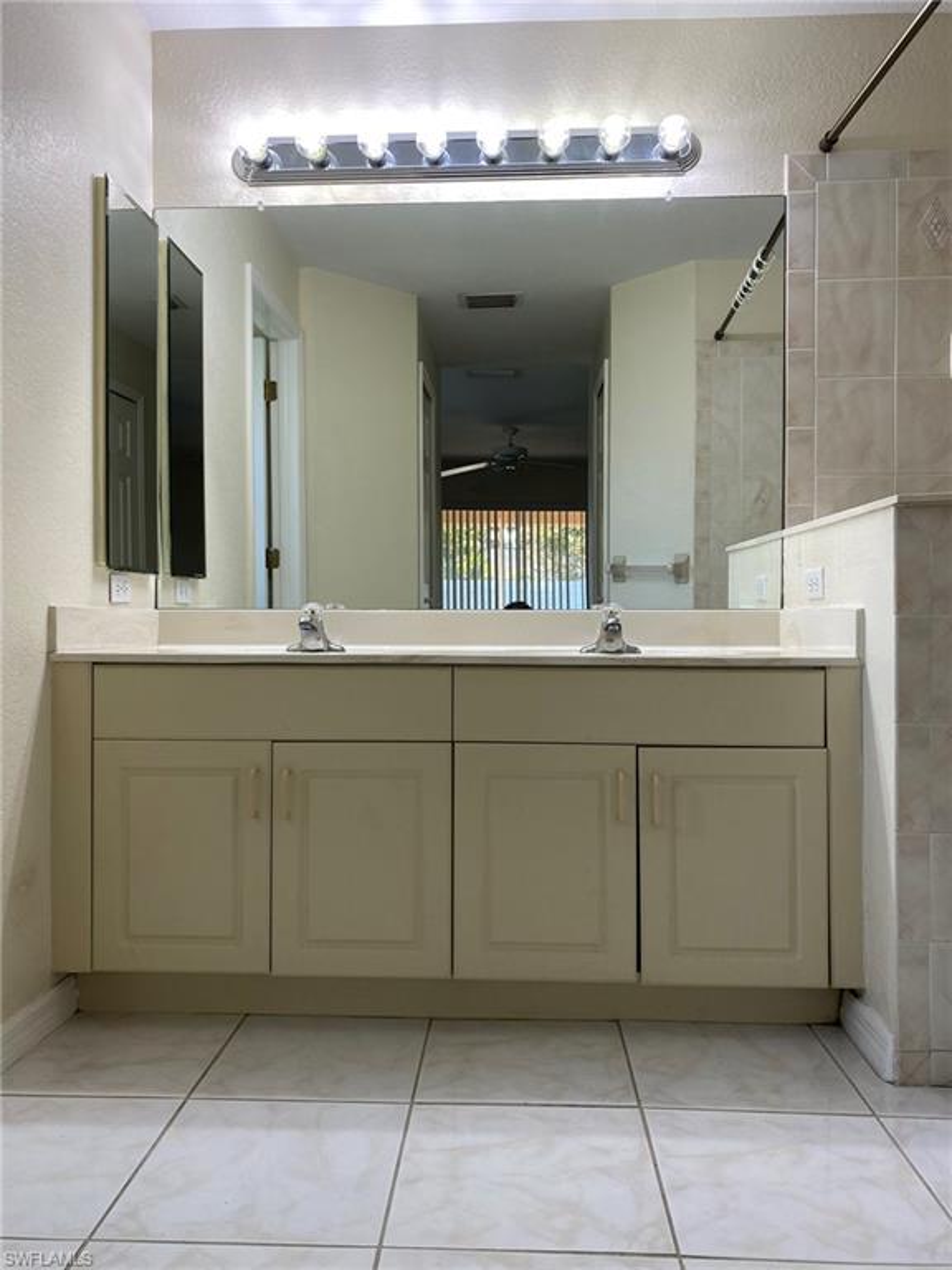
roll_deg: -1.9
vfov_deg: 67.3
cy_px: 635
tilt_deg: +0.0
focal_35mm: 26
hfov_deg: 53.1
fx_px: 953
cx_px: 476
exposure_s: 1/120
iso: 64
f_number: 1.8
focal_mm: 4.25
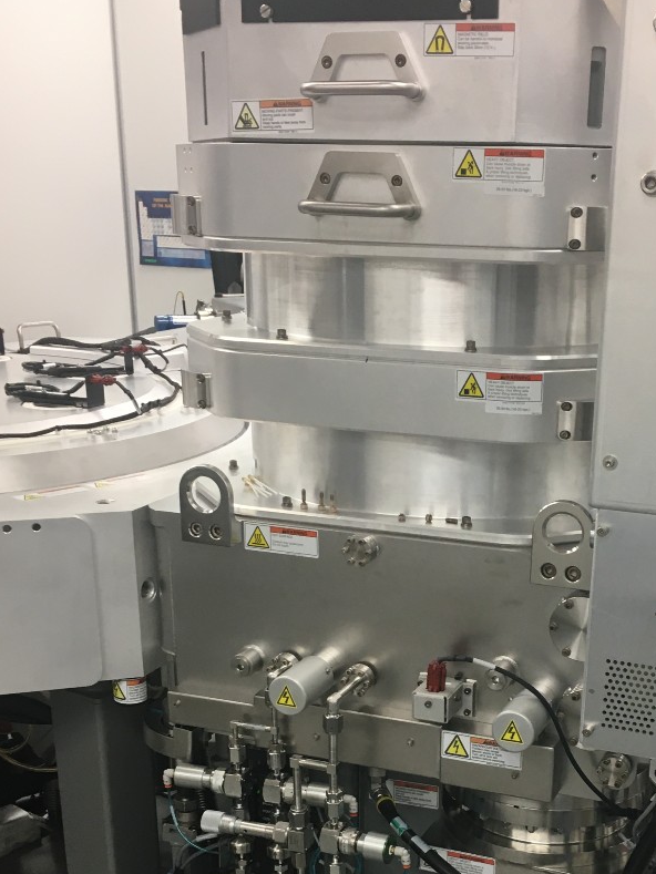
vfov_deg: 37.9
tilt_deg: -19.4
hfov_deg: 29.5
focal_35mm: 49
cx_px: 443
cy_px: 664
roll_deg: -1.4
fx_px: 1238
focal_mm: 4.15
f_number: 2.2
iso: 40
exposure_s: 1/30
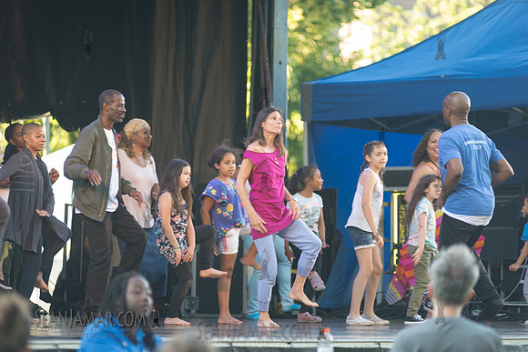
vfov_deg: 6.9
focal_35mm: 200
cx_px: 264
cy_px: 176
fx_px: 2934
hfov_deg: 10.3
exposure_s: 1/125
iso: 400
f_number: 3.2
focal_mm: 200
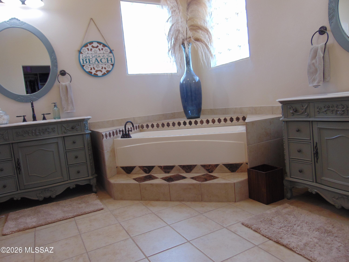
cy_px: 131
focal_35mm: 25
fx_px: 252
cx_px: 174
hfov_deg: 69.4
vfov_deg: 54.9
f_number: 3
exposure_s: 1/40
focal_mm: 4.5
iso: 80
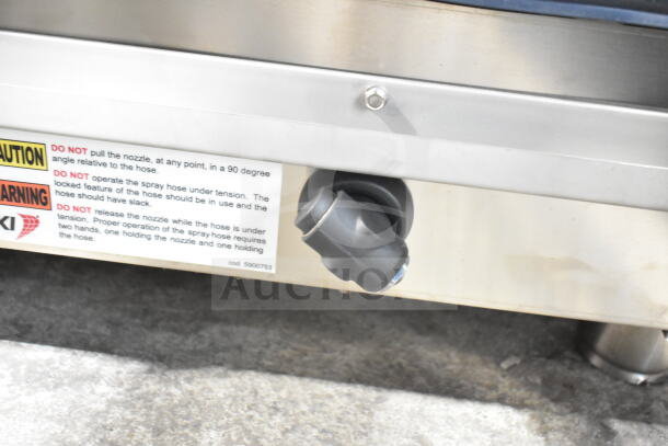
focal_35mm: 44
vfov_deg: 30.9
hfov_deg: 45.0
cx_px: 334
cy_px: 223
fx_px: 807
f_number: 4.2
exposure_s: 1/50
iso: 7200
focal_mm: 29
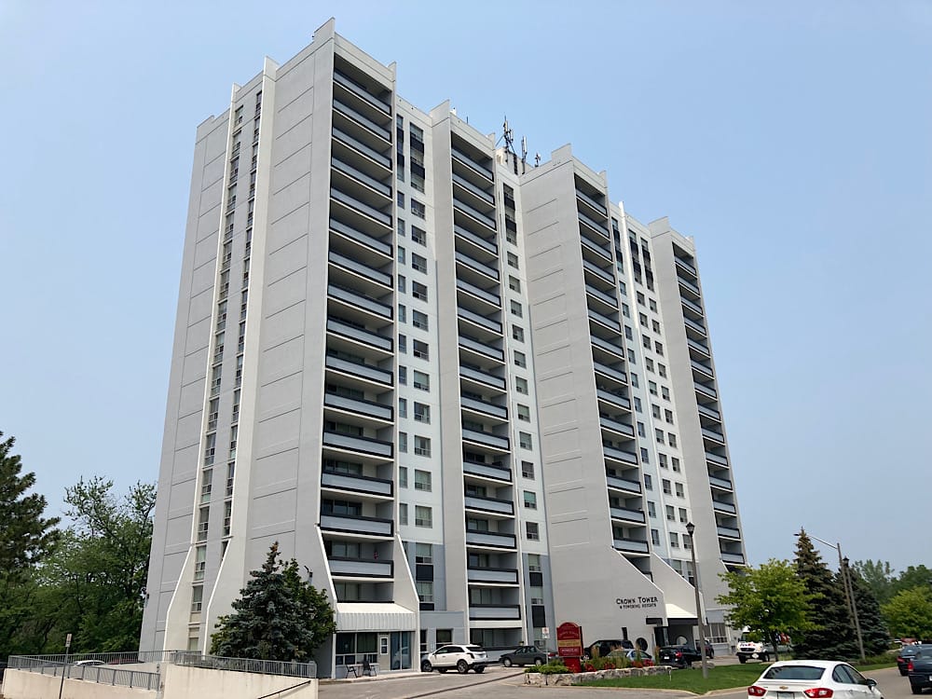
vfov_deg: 49.7
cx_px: 466
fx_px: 754
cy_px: 350
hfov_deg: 63.4
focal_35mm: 28
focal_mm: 3.99
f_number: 1.8
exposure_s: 1/3472
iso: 25
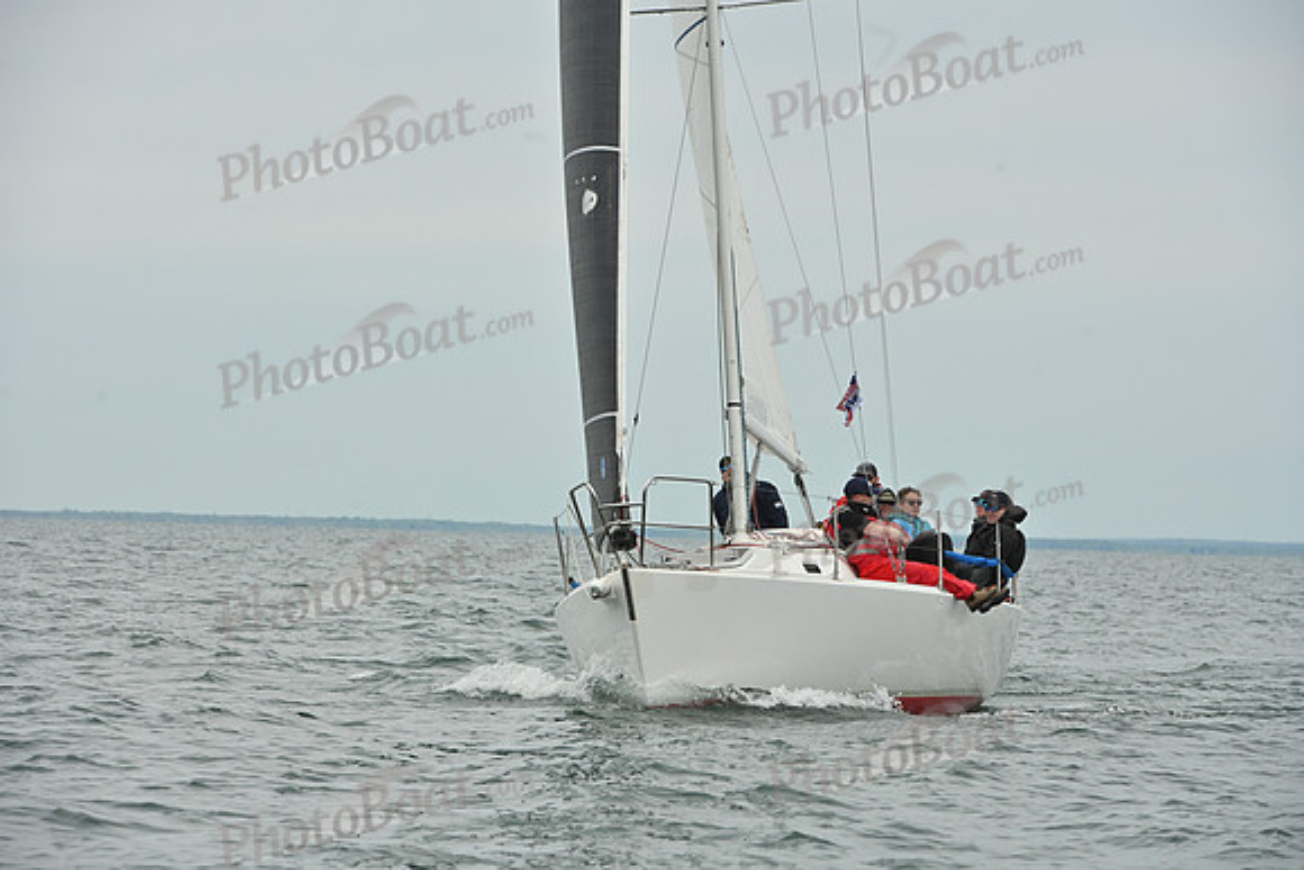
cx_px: 652
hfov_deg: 10.3
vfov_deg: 6.9
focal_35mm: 200
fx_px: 7246
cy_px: 435
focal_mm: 200
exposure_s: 1/1250
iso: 320
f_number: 11
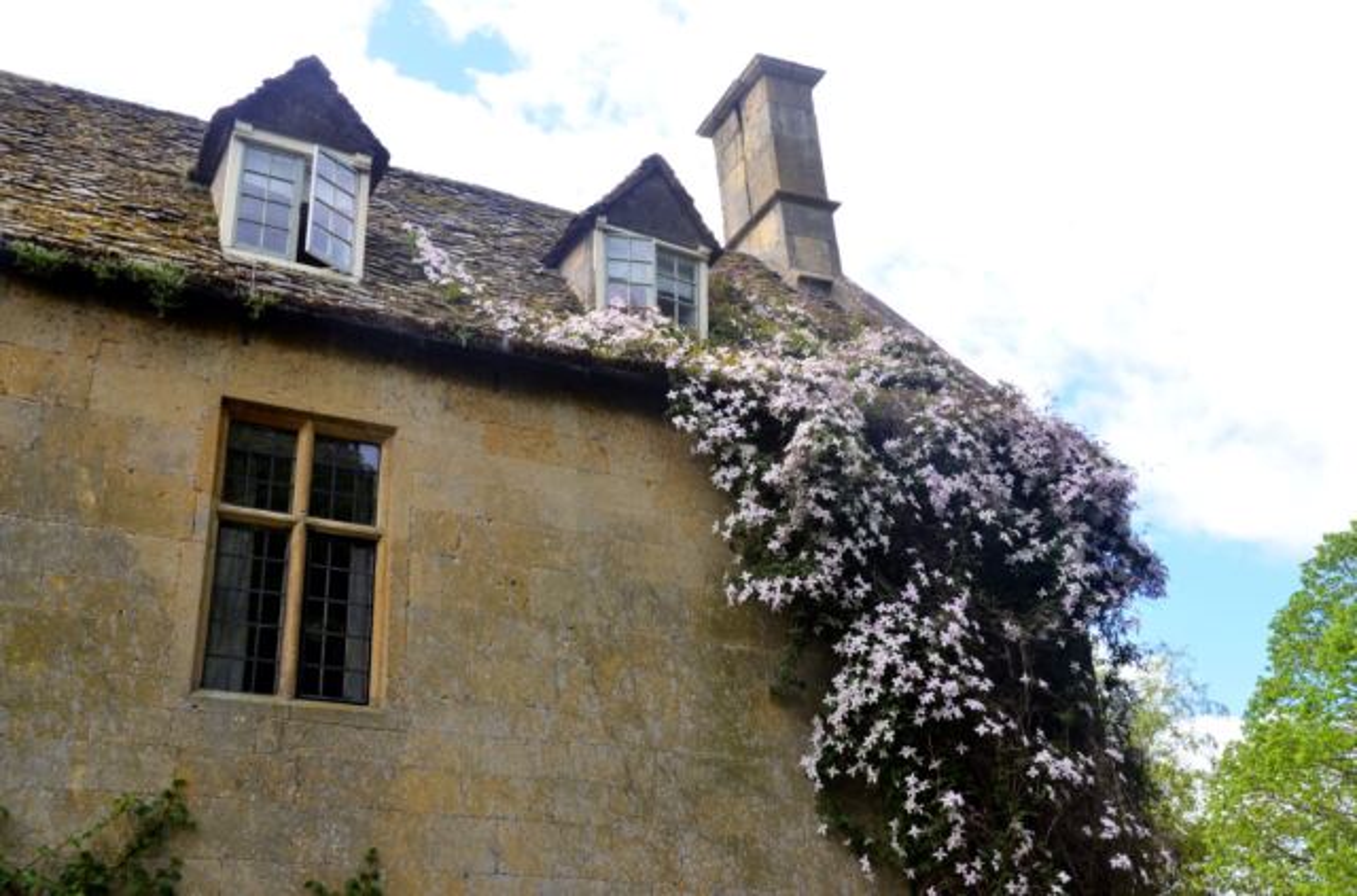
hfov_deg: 49.7
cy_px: 448
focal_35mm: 39
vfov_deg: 34.0
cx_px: 678
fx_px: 1466
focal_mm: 26
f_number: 14
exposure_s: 1/80
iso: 200
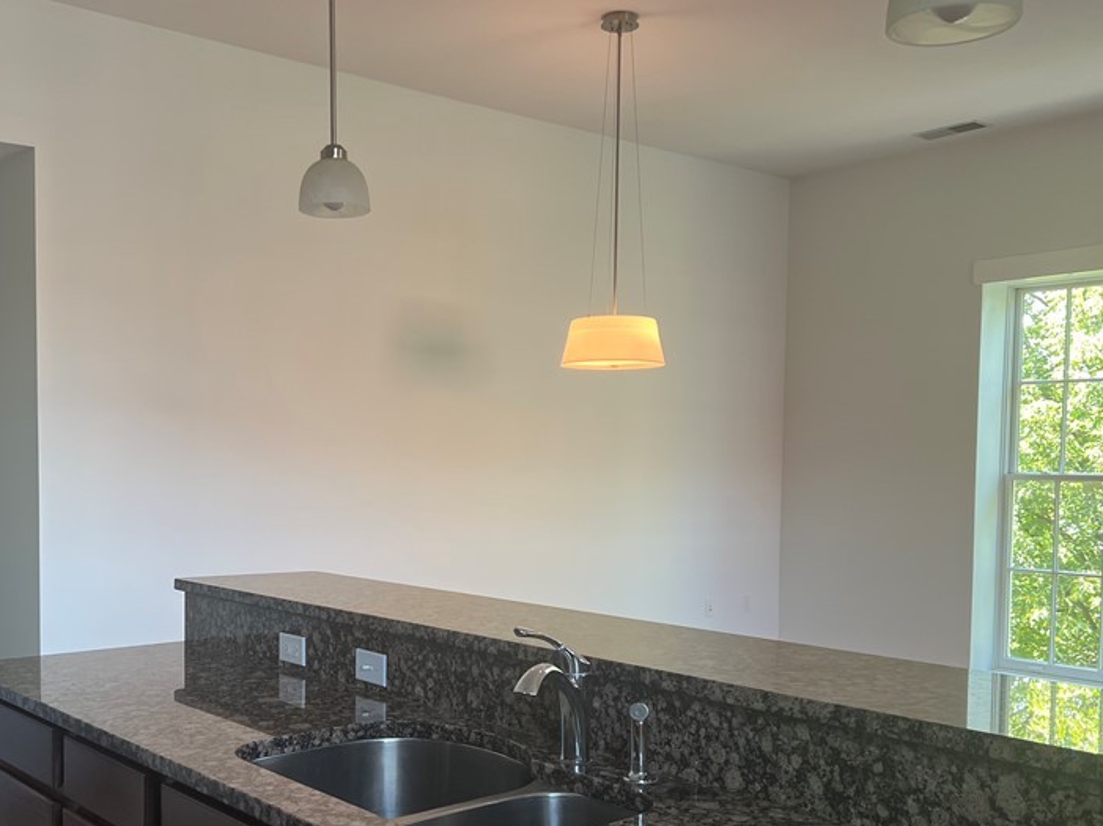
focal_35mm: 38
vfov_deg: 37.5
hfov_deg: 48.7
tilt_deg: -2.4
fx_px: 1210
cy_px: 516
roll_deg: -0.4
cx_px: 437
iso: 125
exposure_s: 1/120
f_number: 1.5
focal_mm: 5.7
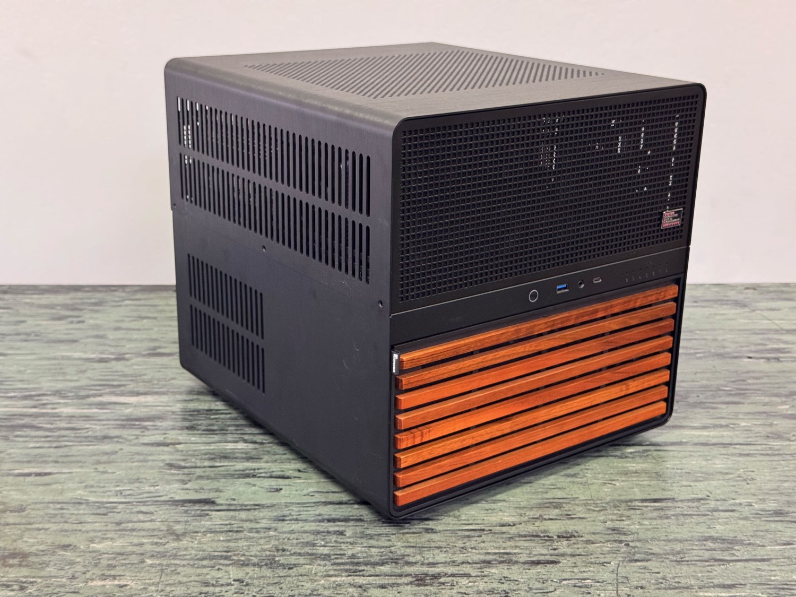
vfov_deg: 30.3
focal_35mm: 48
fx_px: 1104
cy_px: 298
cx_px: 398
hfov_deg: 39.7
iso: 400
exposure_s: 1/33
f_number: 1.78
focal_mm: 6.76
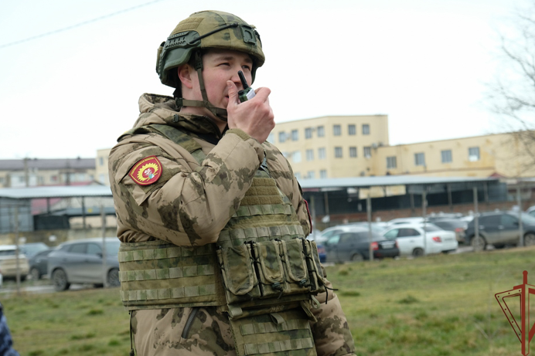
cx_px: 270
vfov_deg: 15.2
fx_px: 1337
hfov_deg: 22.6
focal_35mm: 90
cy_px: 168
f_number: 5.6
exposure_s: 1/450
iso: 800
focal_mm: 55
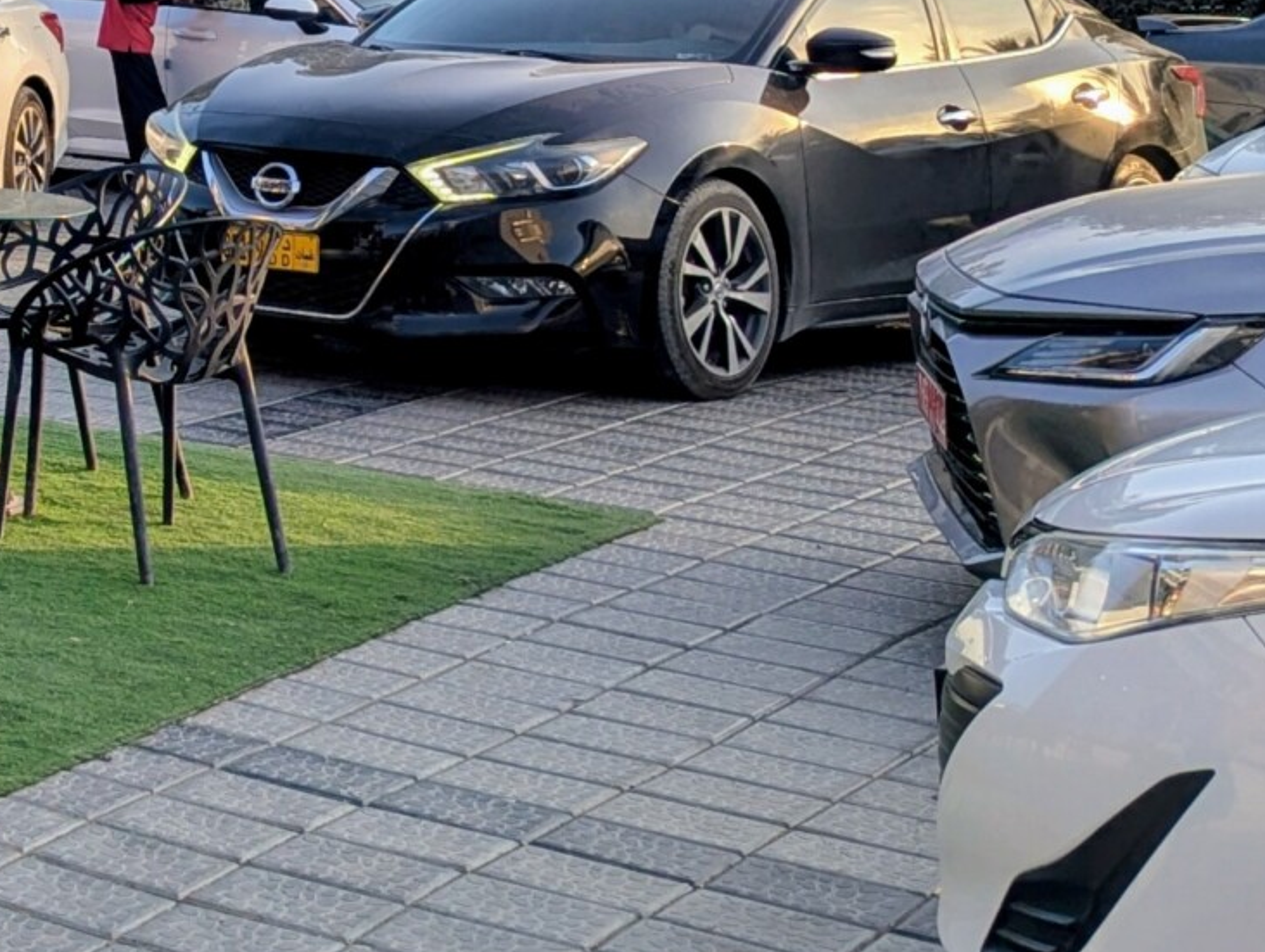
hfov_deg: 20.9
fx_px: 3001
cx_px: -518
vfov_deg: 16.6
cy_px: -420
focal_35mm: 82
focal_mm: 6.81
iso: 46
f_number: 1.85
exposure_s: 1/703
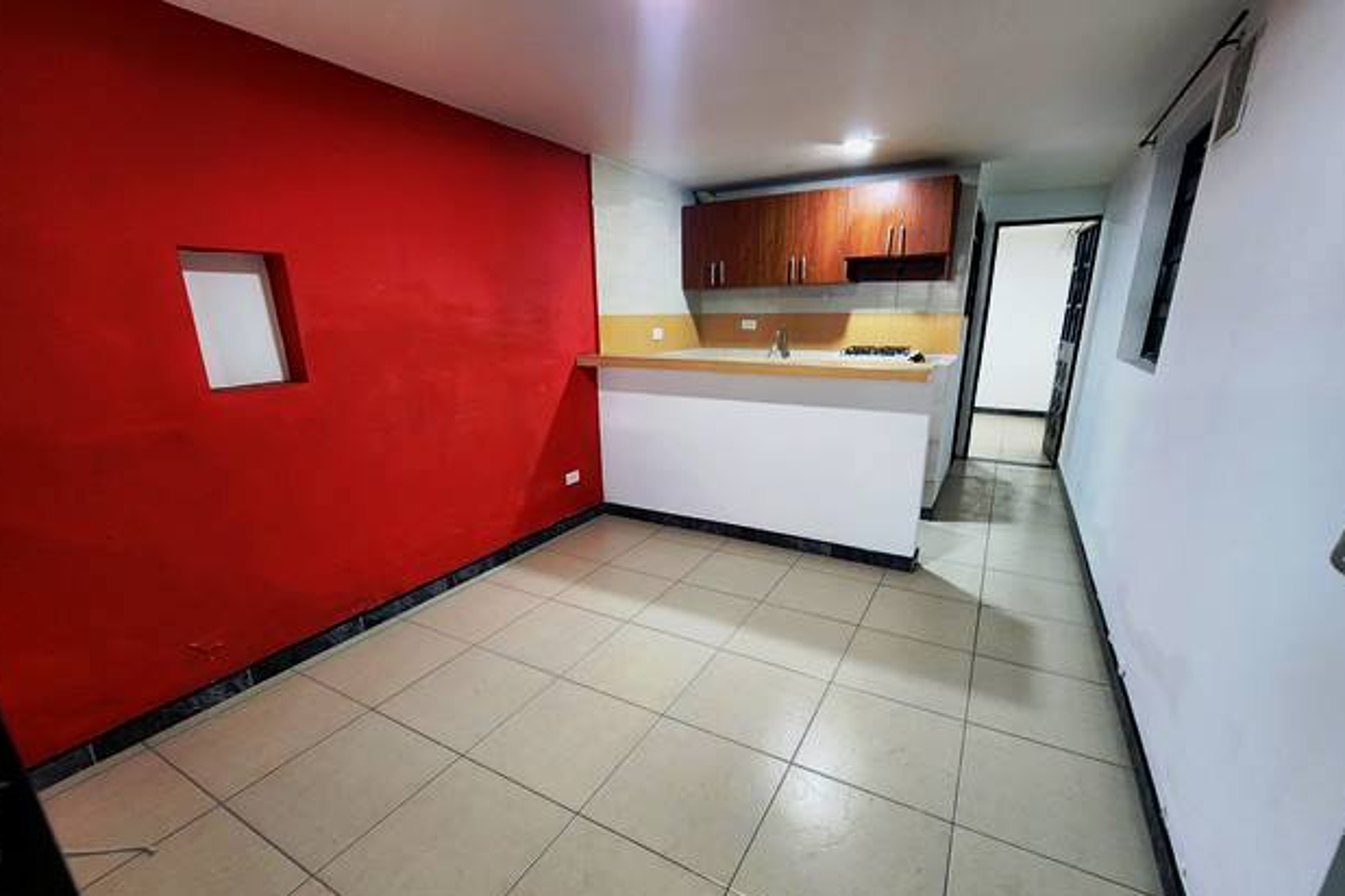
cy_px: 487
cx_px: 681
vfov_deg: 81.0
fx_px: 523
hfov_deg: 104.2
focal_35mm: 14
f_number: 2.2
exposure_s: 1/30
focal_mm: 2.2
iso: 400
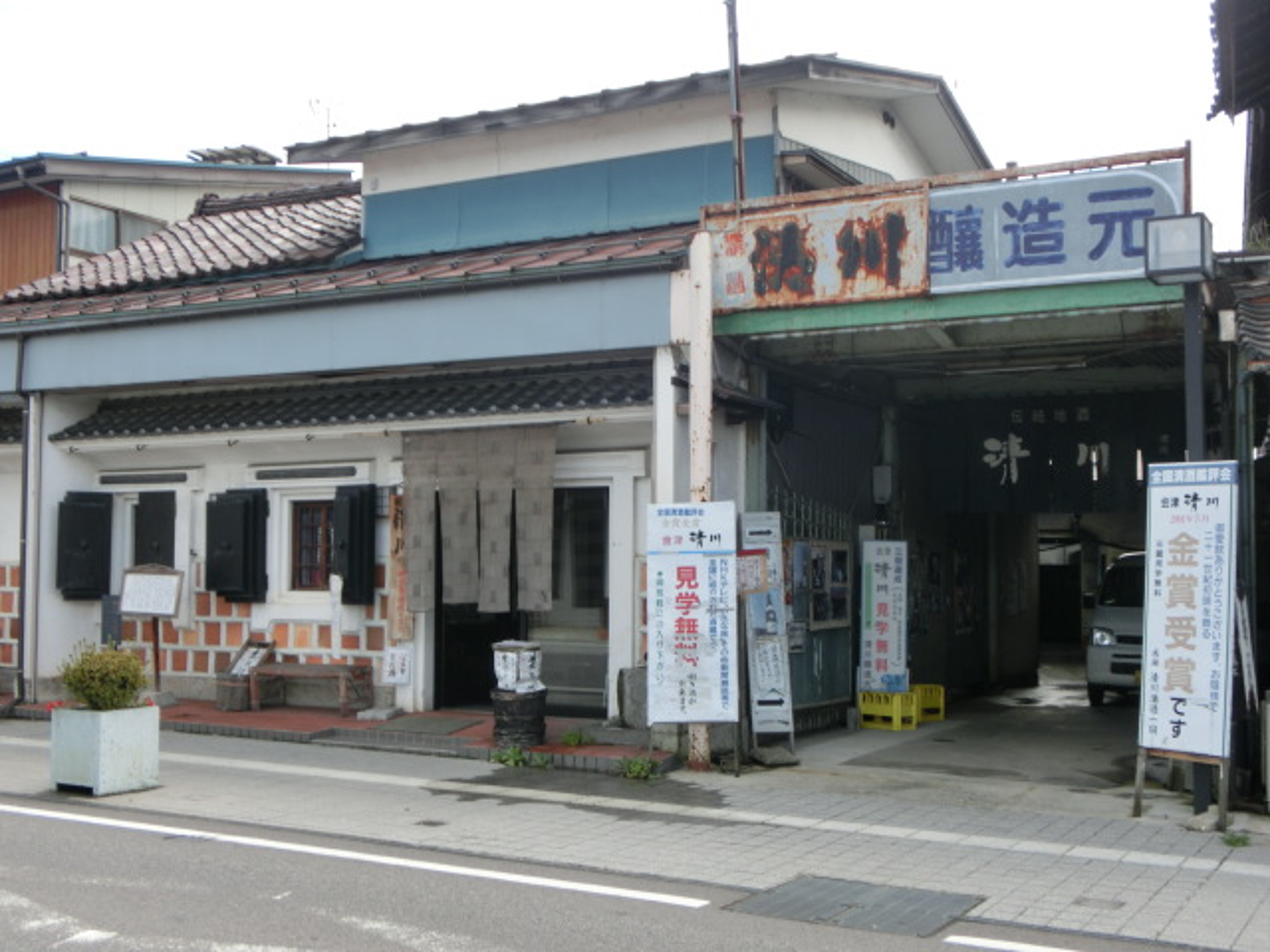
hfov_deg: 46.8
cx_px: 635
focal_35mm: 40
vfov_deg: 36.0
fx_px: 1468
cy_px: 476
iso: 80
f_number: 4
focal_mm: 7.15
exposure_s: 1/250
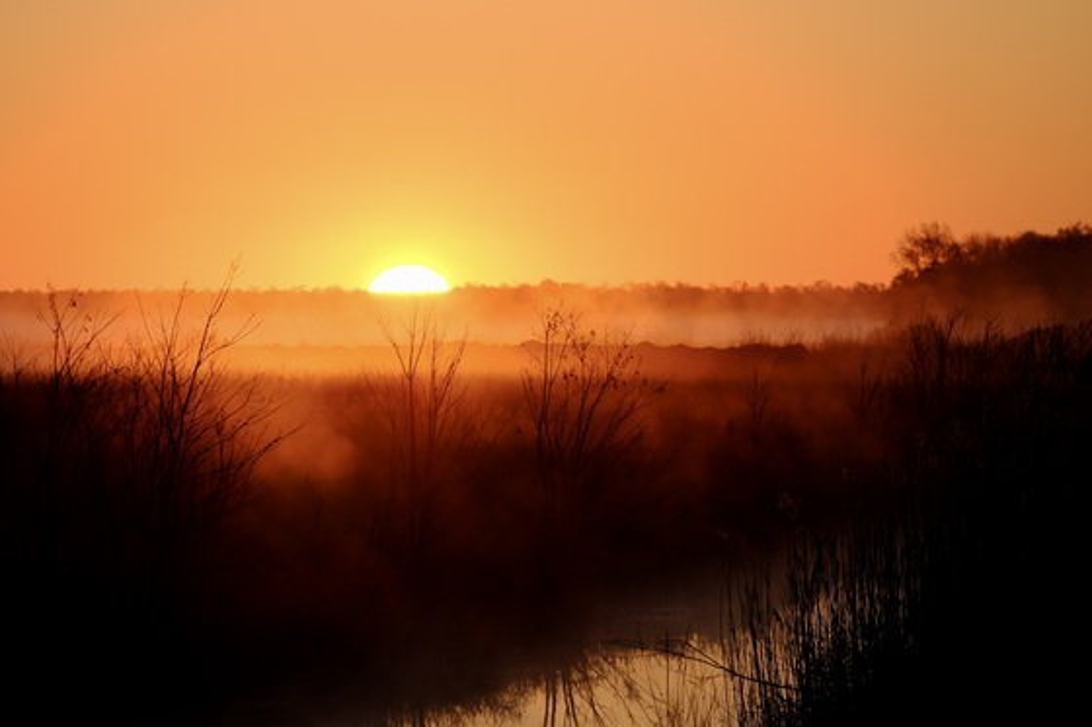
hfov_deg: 8.5
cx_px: 546
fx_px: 7338
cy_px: 364
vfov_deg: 5.7
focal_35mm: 242
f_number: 5.6
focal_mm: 161
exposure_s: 1/750
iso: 320
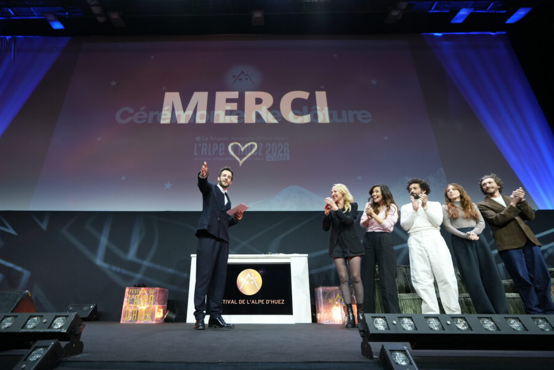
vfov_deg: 67.3
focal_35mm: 18
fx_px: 277
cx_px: 256
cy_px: 198
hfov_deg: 89.8
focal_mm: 16
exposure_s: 1/125
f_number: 3.5
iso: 1600
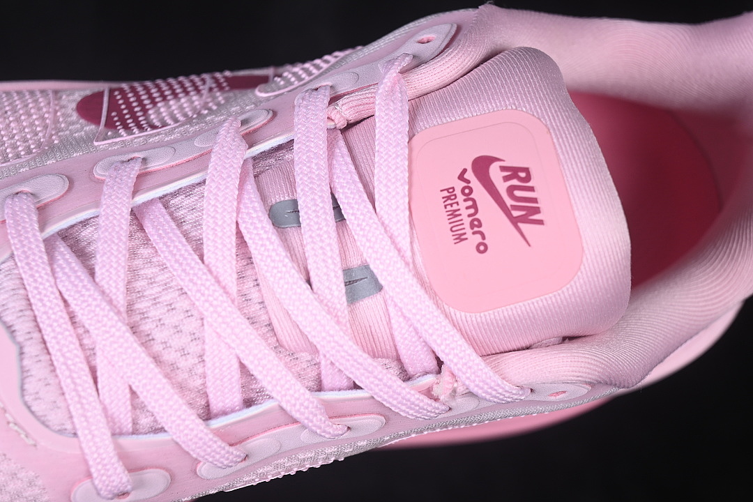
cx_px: 376
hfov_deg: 27.0
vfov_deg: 18.2
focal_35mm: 75
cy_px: 251
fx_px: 1569
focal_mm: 50
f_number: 7.1
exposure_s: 1/80
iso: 160
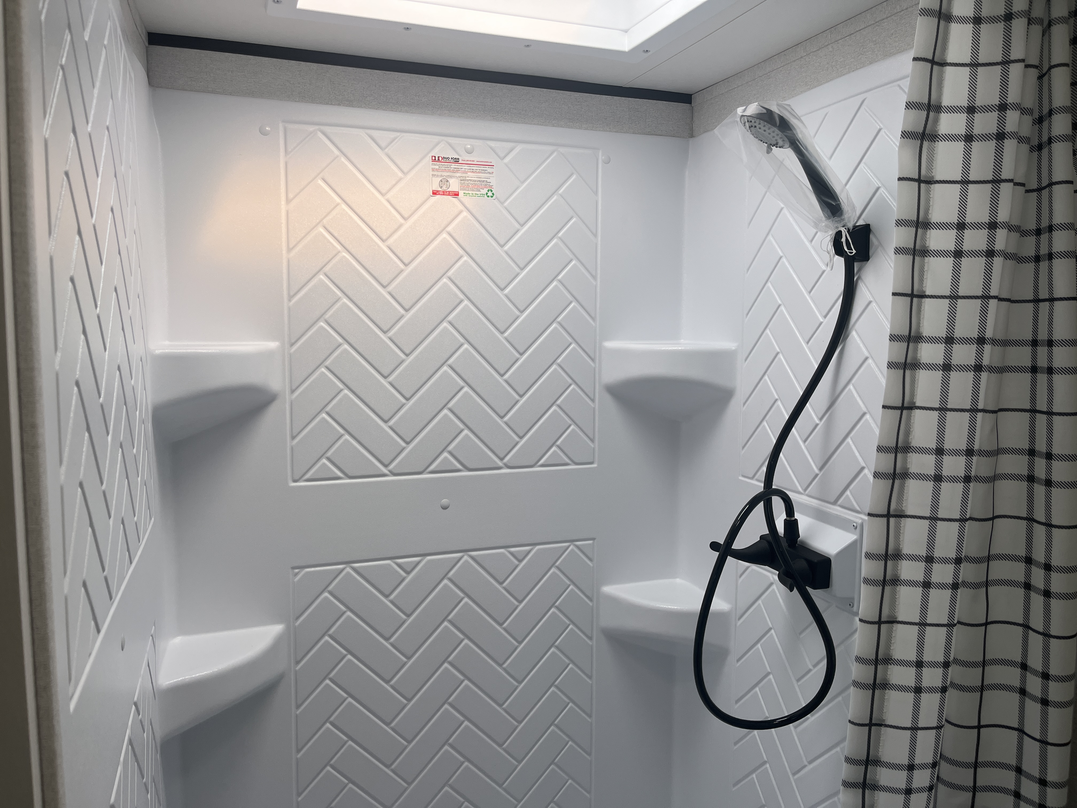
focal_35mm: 26
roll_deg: +0.4
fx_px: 809
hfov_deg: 67.3
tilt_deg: -5.7
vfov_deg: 53.1
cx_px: 538
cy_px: 404
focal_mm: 5.1
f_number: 1.6
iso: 50
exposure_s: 1/524
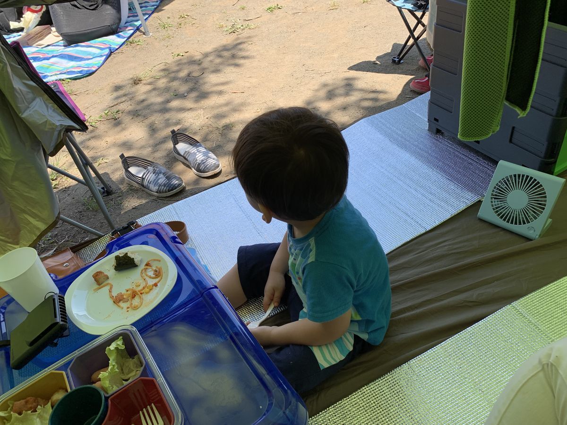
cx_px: 284
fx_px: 426
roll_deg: +14.4
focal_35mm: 26
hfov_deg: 67.3
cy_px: 212
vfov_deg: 53.1
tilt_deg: -42.3
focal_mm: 4.25
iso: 25
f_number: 1.8
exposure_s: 1/701
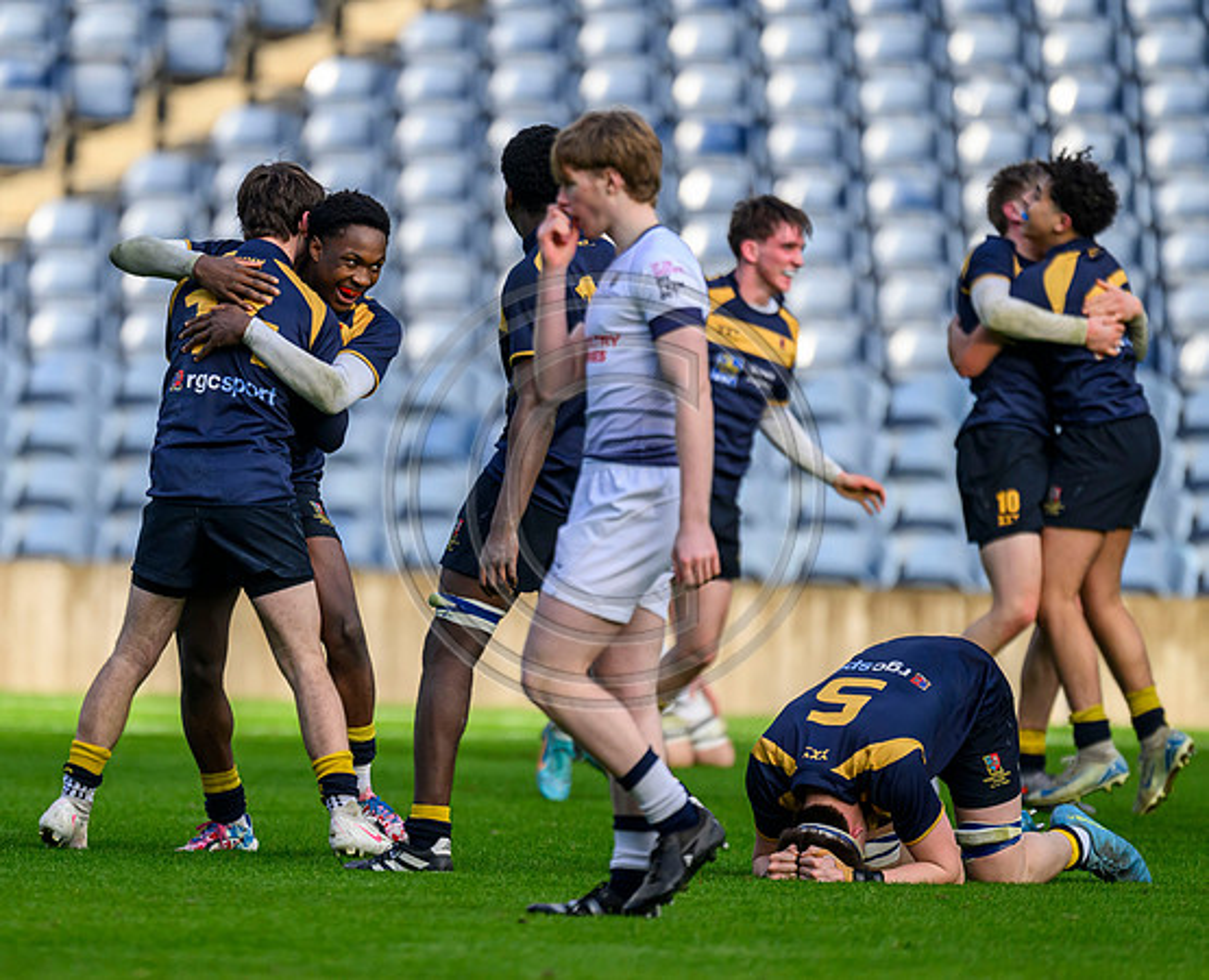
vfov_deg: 2.1
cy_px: 467
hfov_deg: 2.6
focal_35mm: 732
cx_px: 363
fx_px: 26326
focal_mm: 560
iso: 1250
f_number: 4
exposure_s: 1/2500
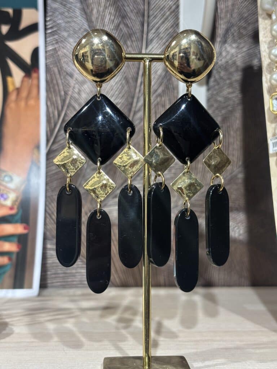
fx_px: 555
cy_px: 184
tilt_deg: +0.6
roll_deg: -0.1
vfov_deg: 36.8
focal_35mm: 52
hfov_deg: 28.0
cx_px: 138
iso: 50
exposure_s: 1/50
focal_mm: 5.96
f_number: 1.6
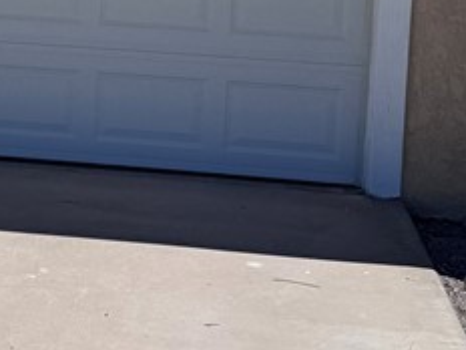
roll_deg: -2.7
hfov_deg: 18.2
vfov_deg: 13.7
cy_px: -32
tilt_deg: -6.7
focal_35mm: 106
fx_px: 1427
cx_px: 24
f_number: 1.78
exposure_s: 1/10417
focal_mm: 6.76
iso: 80
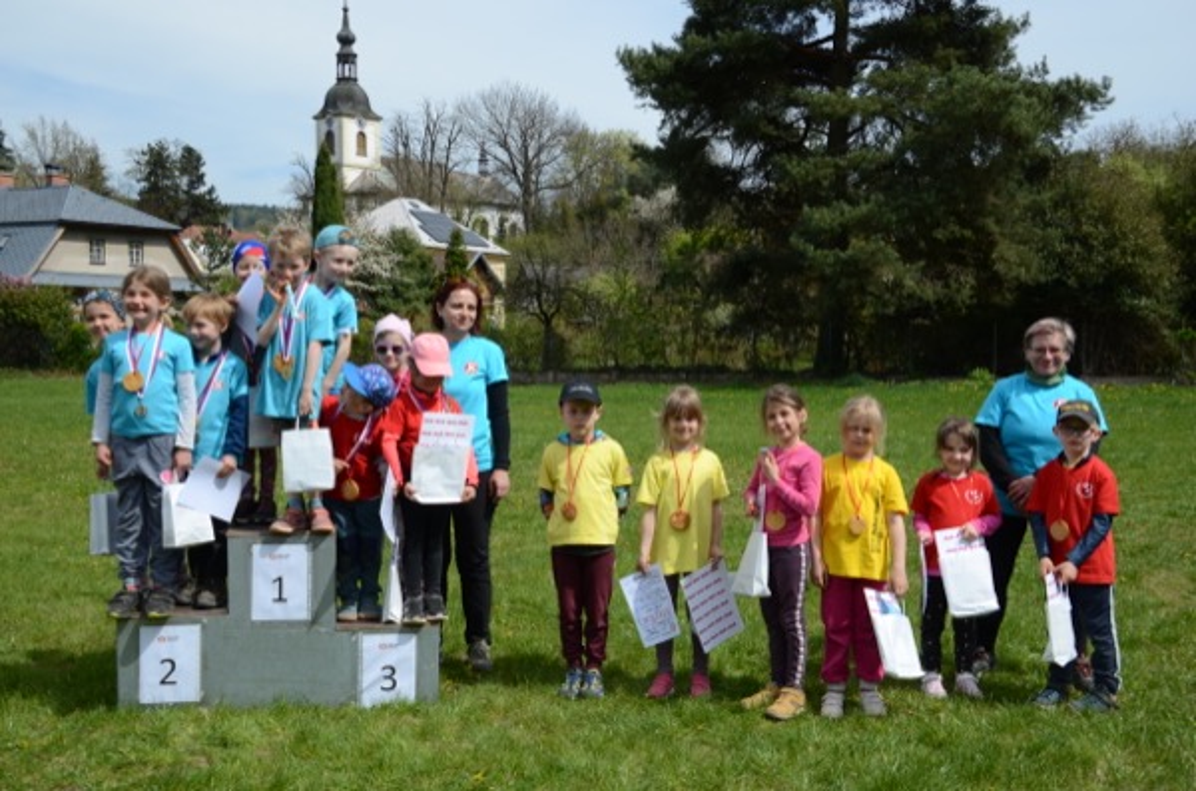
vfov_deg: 30.7
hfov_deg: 45.1
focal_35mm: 44
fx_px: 1442
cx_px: 598
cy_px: 396
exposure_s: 1/125
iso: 100
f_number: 5.6
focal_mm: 29
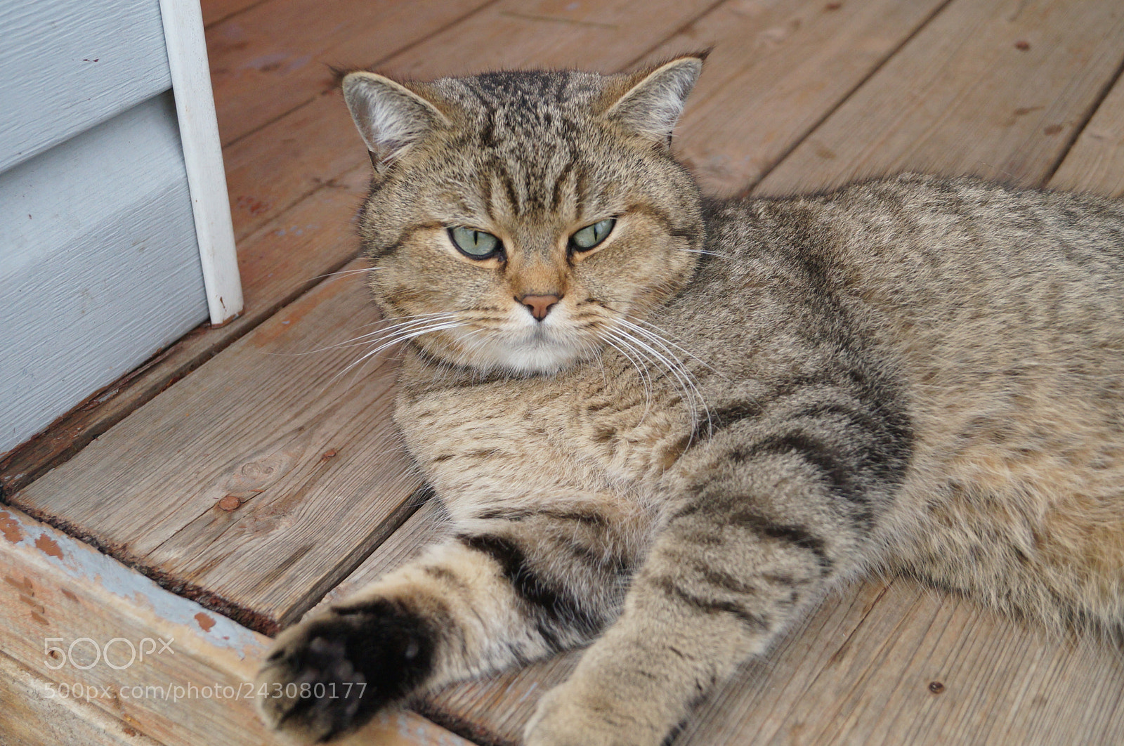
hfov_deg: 46.5
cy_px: 373
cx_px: 562
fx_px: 1309
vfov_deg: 31.8
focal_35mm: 42
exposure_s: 1/2000
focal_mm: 28
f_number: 4.5
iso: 1000
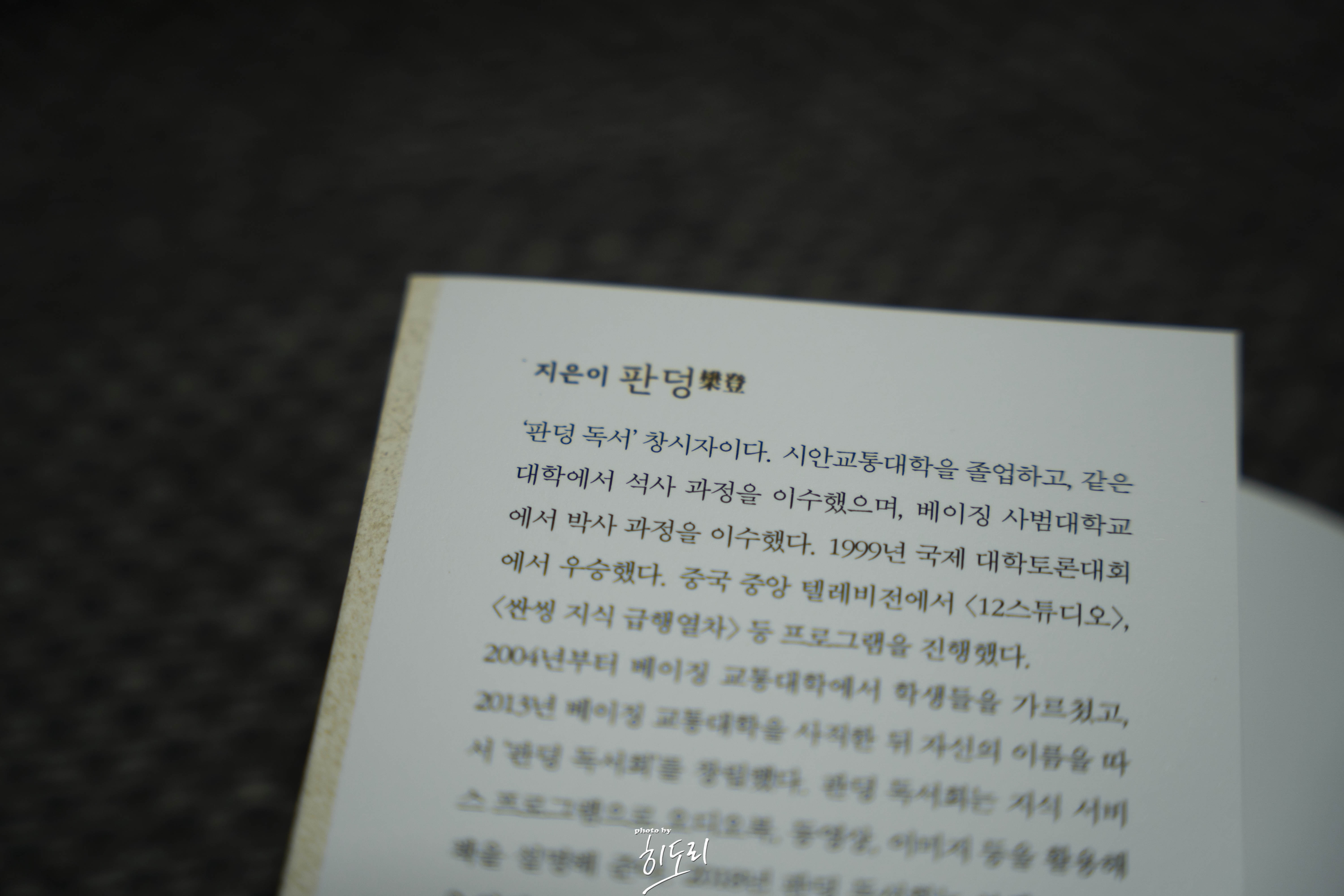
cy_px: 448
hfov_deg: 28.8
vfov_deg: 19.5
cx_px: 672
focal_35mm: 70
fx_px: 2613
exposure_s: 1/100
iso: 125
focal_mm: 70
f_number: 3.2
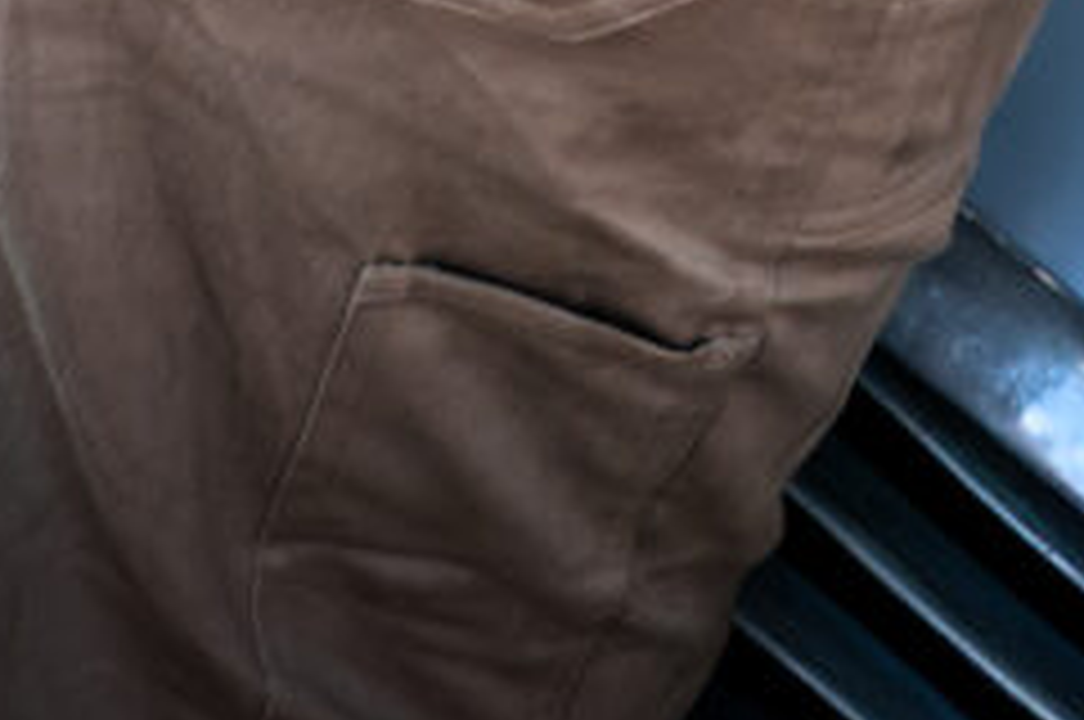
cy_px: -1343
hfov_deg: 11.2
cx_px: 2060
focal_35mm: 169
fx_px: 5092
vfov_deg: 7.3
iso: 160
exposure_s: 1/400
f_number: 4.5
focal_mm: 17
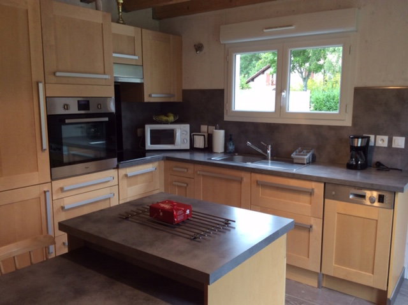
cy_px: 152
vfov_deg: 44.1
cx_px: 204
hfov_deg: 56.9
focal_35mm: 32
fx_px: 377
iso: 40
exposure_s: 1/25
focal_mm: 3.3
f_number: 2.4
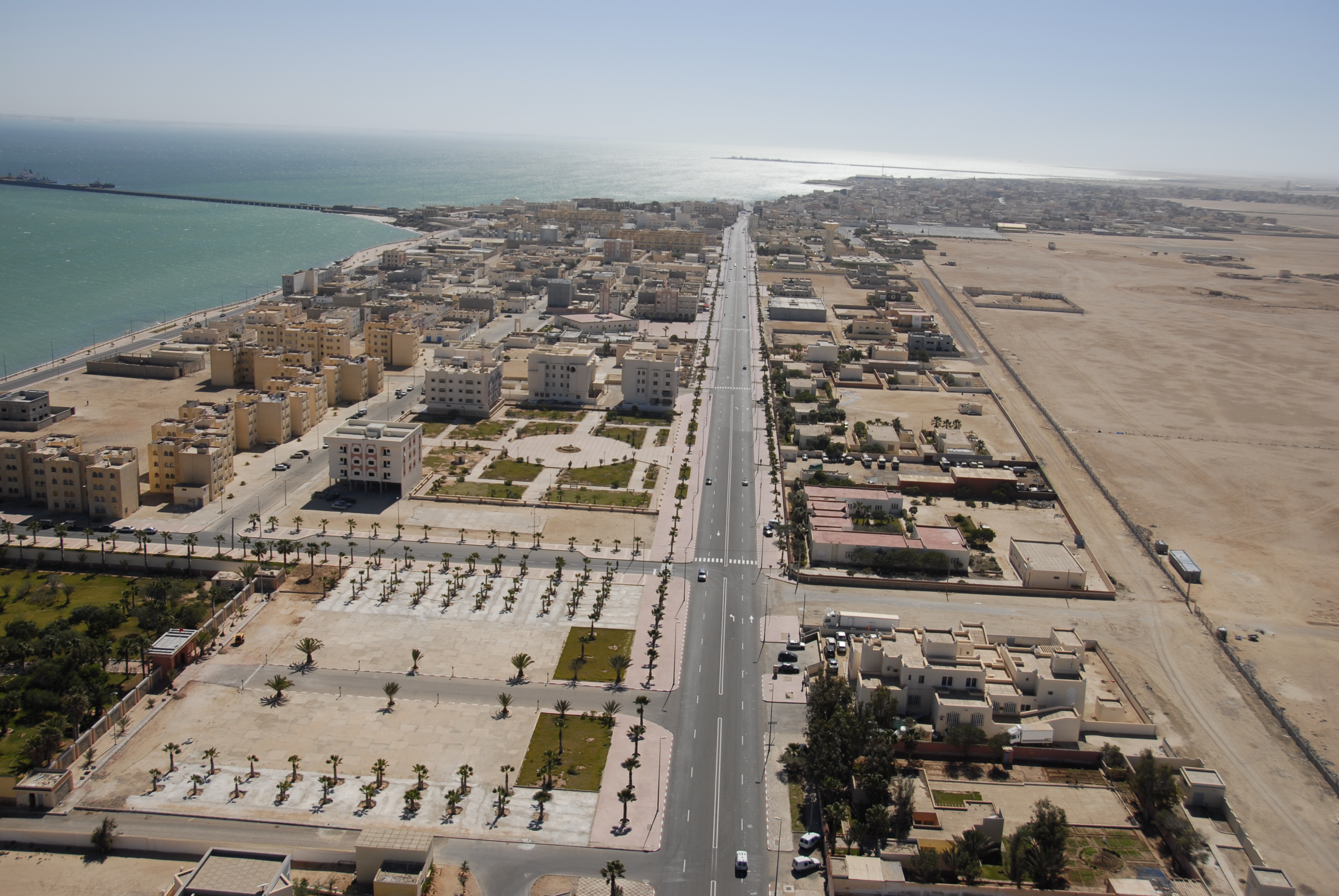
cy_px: 448
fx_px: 1229
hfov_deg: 57.2
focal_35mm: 33
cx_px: 670
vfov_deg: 40.1
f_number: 4
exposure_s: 1/2000
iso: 100
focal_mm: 22
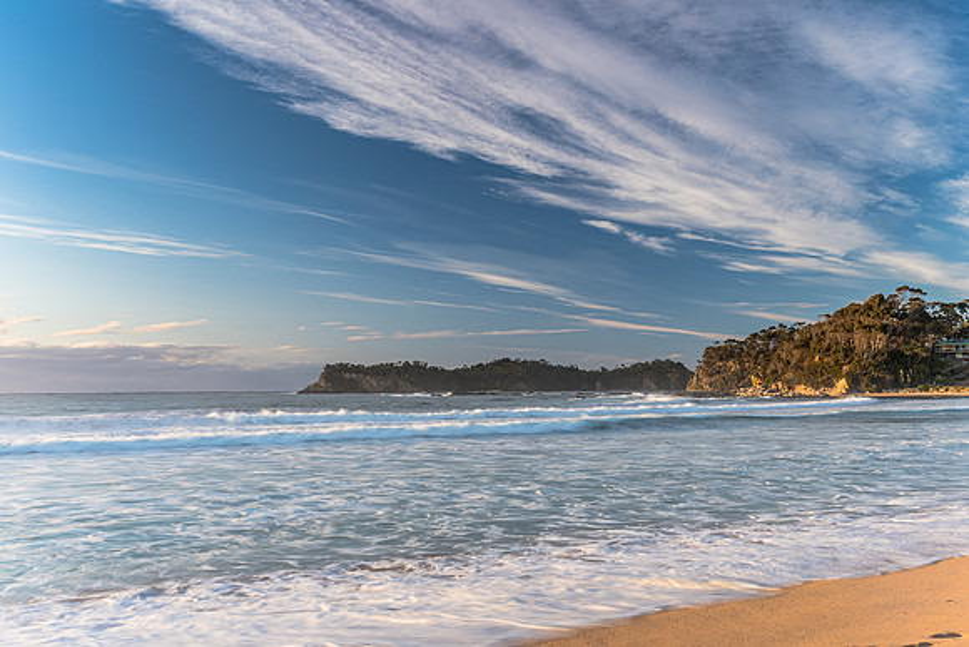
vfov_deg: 34.8
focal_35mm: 38
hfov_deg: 50.4
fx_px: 1030
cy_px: 324
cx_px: 484
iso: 50
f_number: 10
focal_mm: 25
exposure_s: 1/2
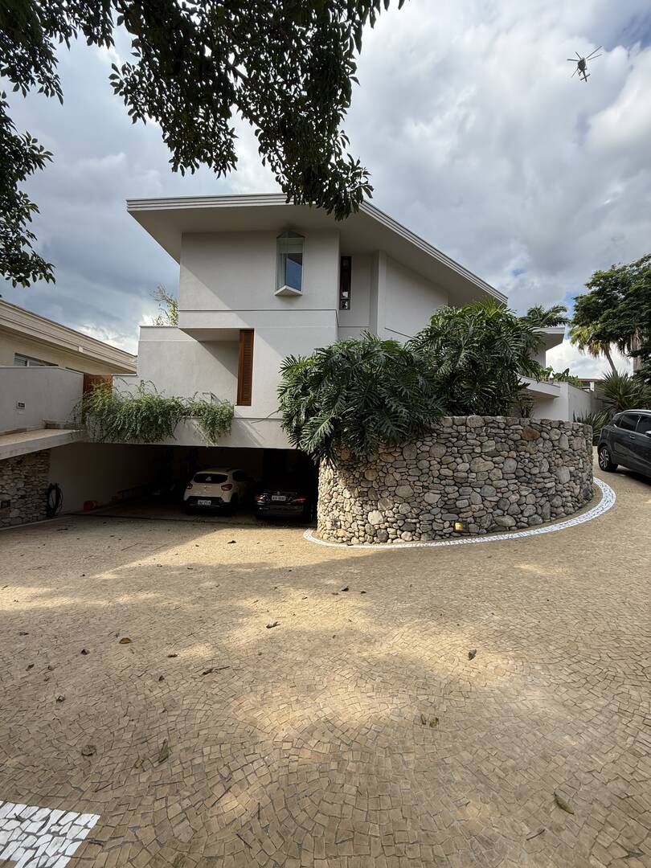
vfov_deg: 102.1
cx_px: 326
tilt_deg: +2.4
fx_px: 351
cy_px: 434
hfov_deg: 85.7
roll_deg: -2.1
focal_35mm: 14
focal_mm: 2.22
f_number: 2.2
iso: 50
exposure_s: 1/585
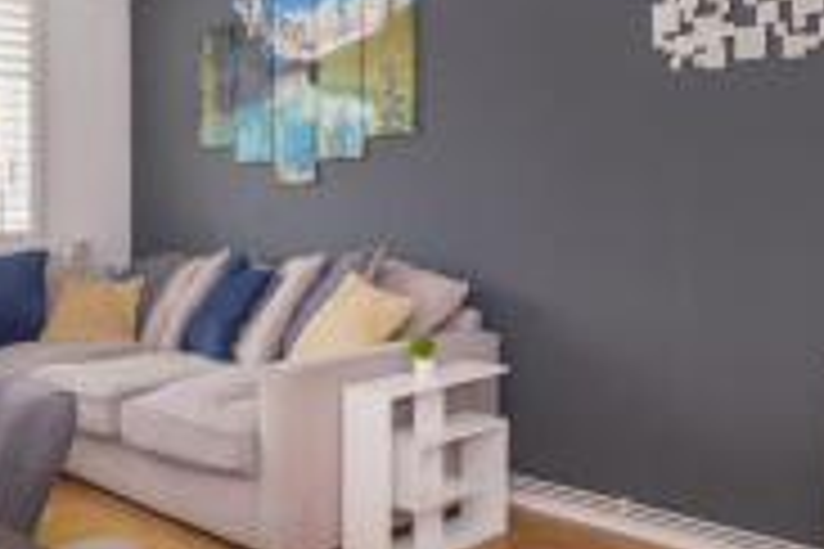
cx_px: 437
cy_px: 263
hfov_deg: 49.5
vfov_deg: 34.2
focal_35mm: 39
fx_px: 893
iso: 400
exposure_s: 1/30
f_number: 5.6
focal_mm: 10
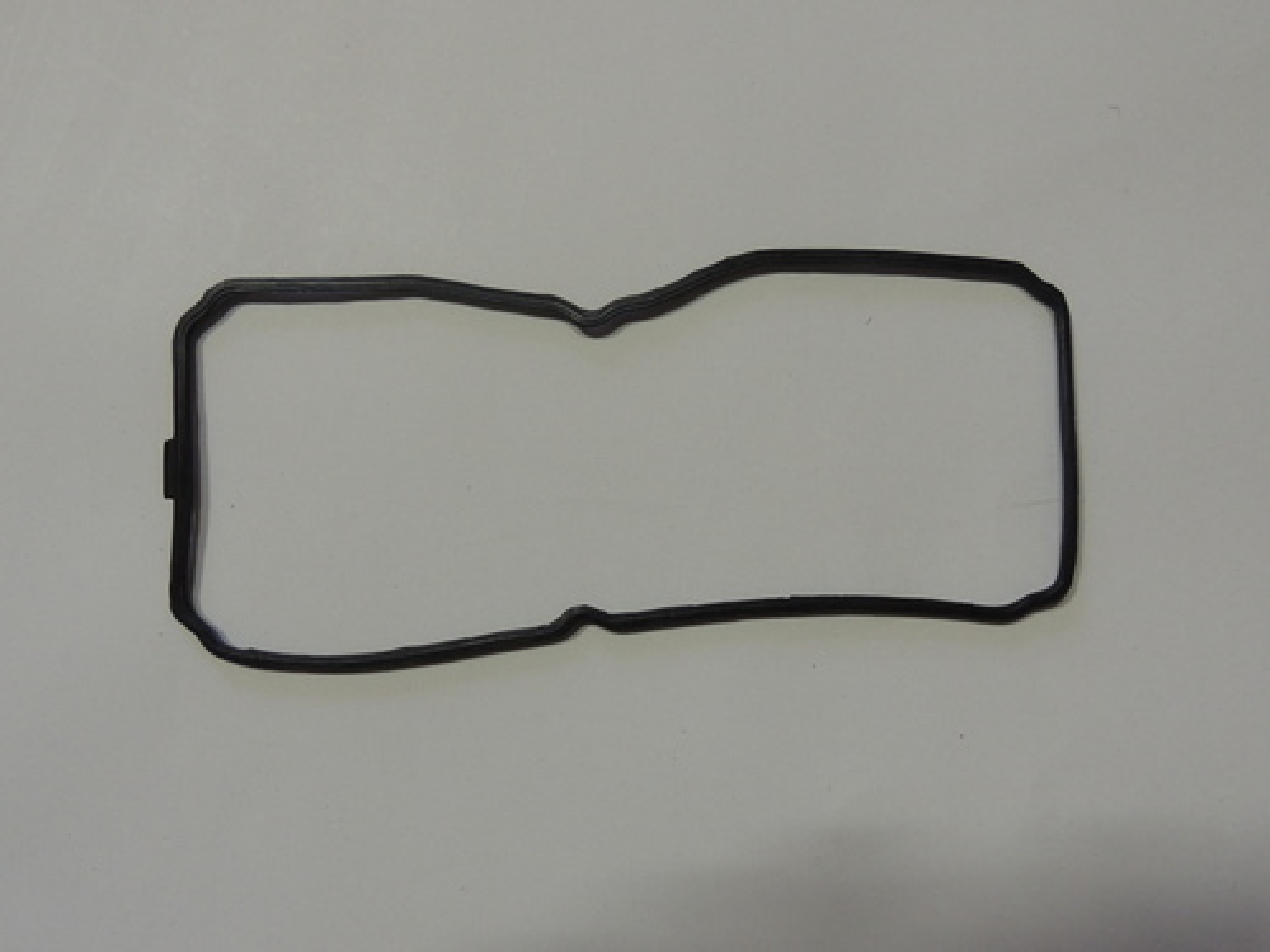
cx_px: 635
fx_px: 1211
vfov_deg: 42.9
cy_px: 476
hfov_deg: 55.4
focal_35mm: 33
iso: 400
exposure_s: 1/30
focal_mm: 5.8
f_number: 3.2
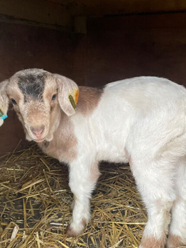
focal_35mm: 35
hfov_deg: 40.6
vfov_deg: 52.6
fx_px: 251
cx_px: 100
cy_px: 134
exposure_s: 1/60
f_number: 1.6
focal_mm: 4.2
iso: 400
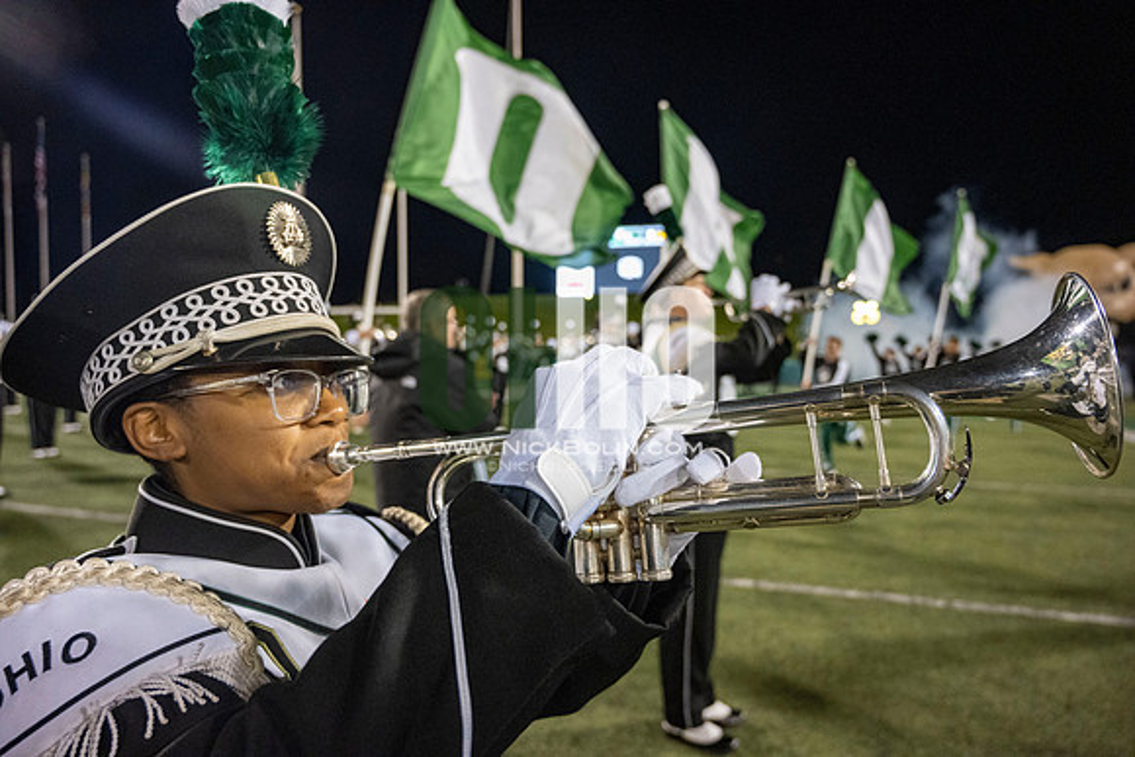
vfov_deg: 53.2
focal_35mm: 24
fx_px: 757
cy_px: 378
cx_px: 568
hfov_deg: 73.7
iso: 2500
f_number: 4
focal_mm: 24
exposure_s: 1/500
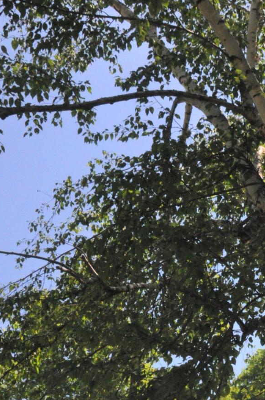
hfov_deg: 20.8
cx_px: 293
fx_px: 687
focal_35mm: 62
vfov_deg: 30.0
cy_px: 410
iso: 2000
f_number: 16
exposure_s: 1/250
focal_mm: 18
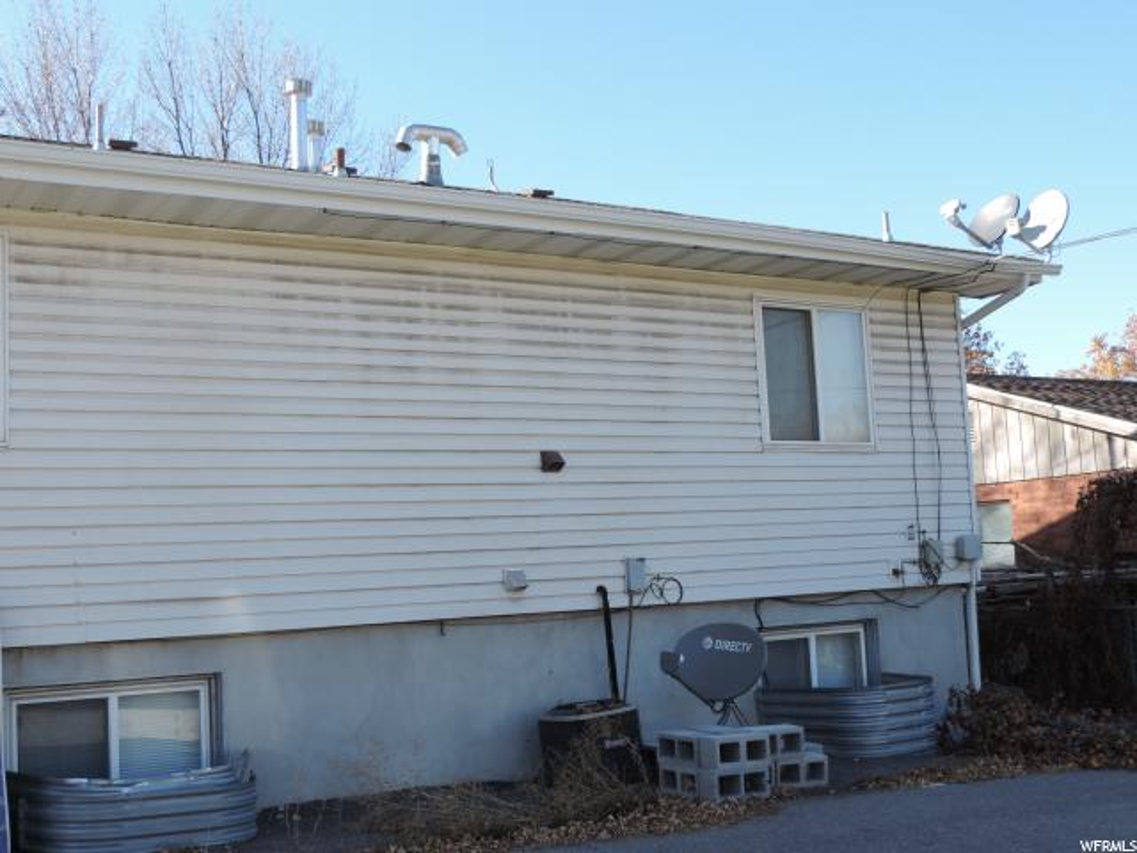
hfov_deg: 43.9
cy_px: 426
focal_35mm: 43
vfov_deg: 33.6
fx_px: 1412
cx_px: 568
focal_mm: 7.6
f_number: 3.4
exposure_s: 1/250
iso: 80
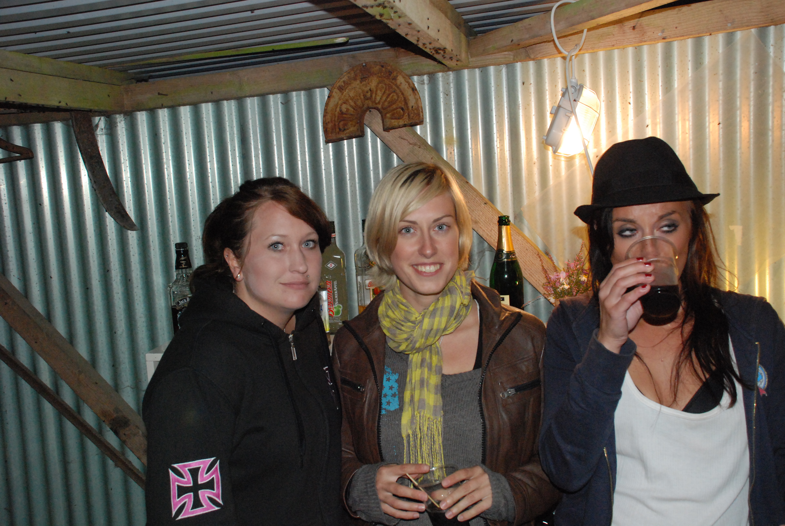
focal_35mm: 36
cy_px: 263
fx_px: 786
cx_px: 392
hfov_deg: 53.1
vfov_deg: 37.0
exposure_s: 1/60
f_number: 5.6
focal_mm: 24
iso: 1600
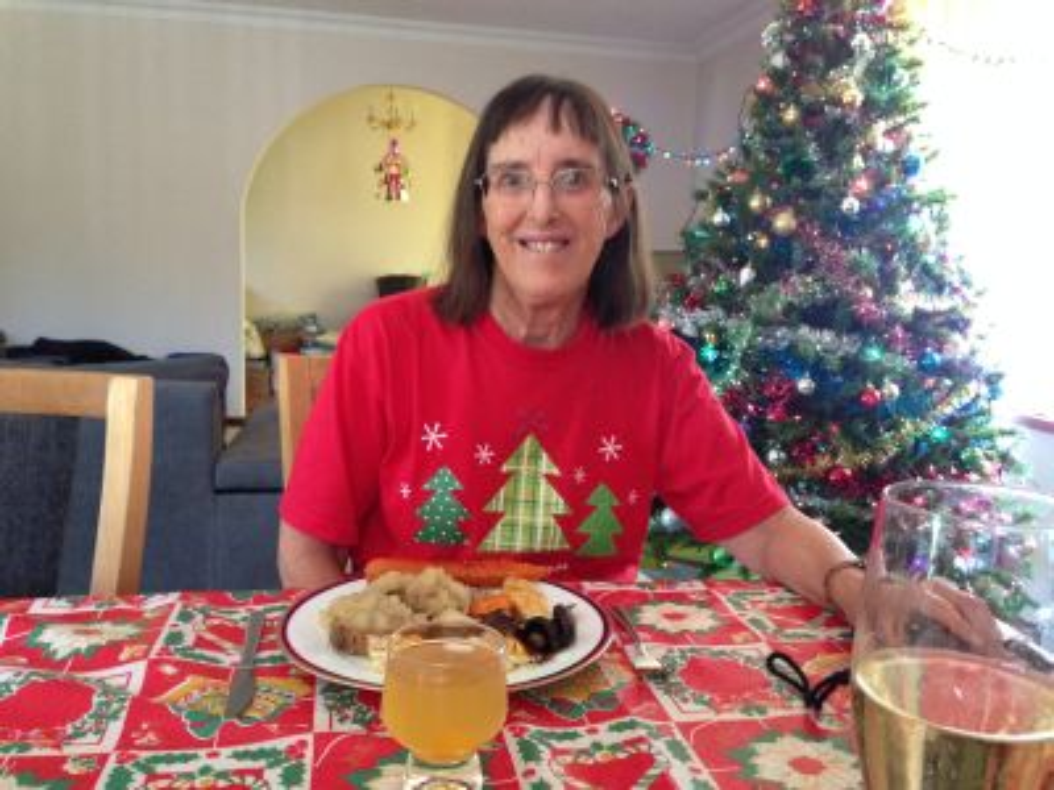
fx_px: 1005
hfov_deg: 55.4
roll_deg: -1.7
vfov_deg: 42.9
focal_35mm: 33
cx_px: 527
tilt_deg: -7.5
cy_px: 395
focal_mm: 4.12
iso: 400
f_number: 2.4
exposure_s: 1/20
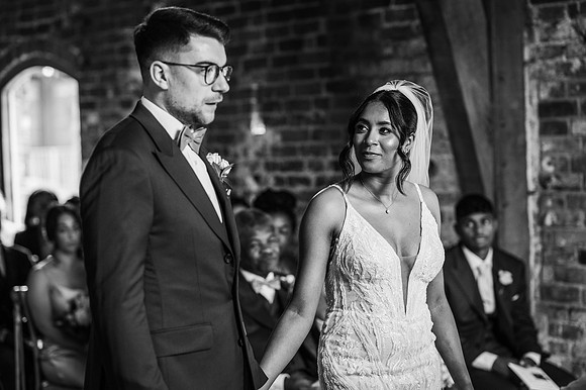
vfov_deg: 16.1
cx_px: 293
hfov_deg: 23.9
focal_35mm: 85
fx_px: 1383
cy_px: 195
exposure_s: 1/200
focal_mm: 85
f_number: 2.5
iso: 720
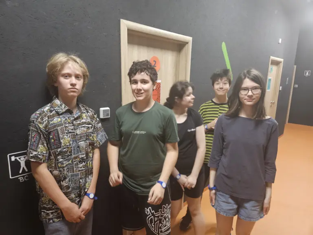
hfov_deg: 73.9
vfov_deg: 58.9
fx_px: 208
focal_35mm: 23
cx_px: 156
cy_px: 118
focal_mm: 5.4
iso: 800
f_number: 1.8
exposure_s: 1/50
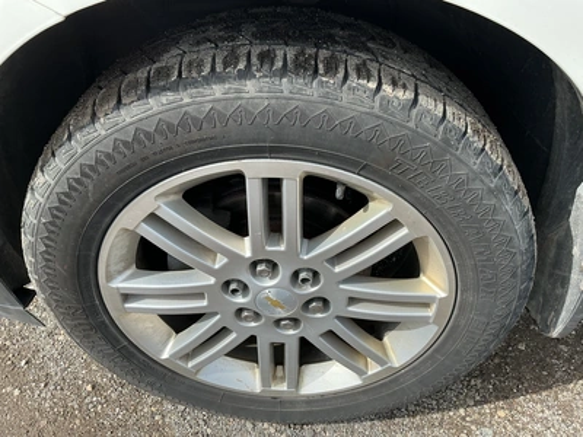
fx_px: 472
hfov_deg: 63.4
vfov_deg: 49.7
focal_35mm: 28
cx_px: 292
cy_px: 218
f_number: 1.8
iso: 25
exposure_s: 1/551
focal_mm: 3
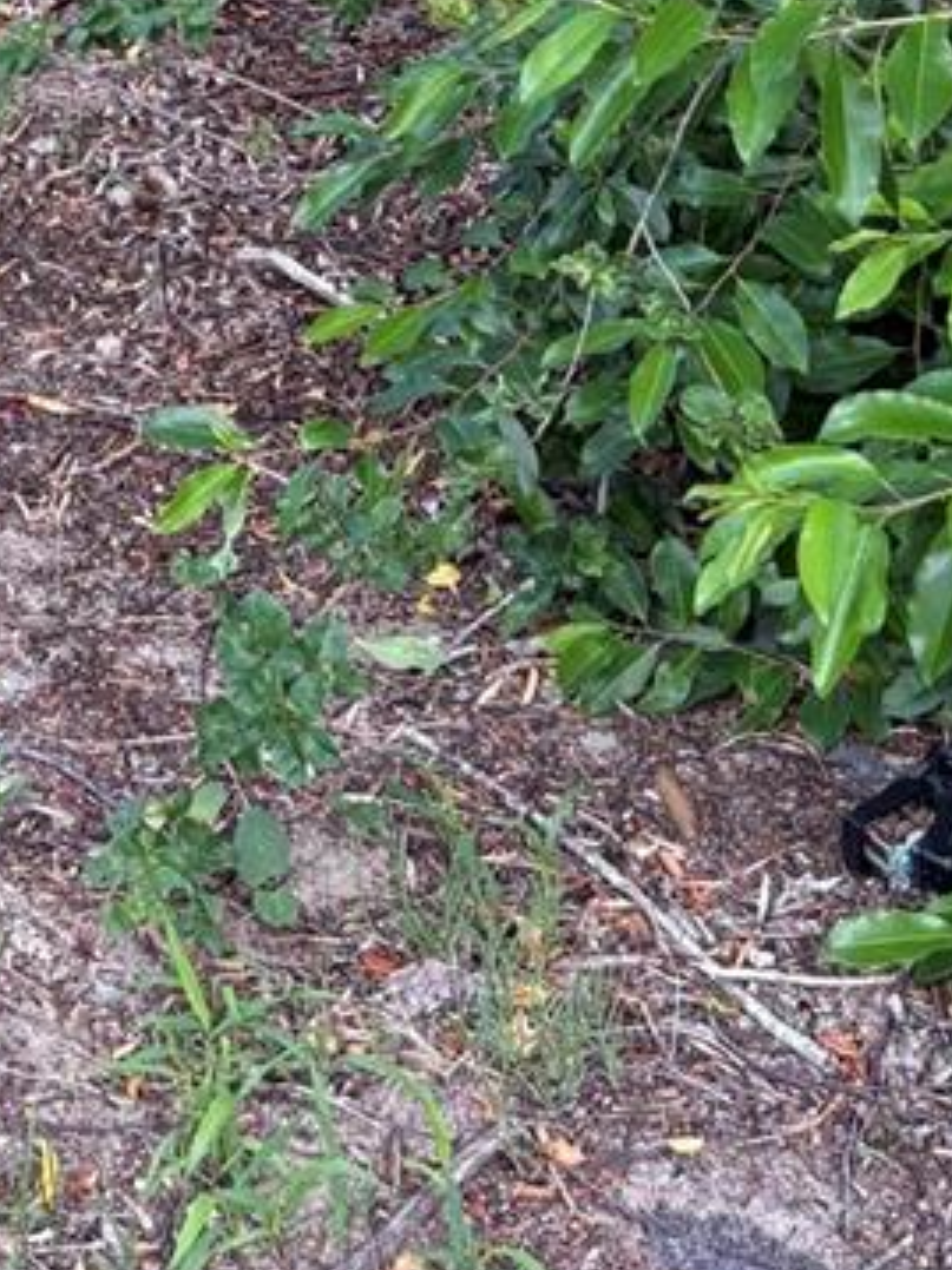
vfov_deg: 19.6
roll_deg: +0.0
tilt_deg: -9.3
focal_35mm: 87
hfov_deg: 15.9
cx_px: -382
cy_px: -626
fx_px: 3192
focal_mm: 5.96
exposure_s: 1/519
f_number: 1.6
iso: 64
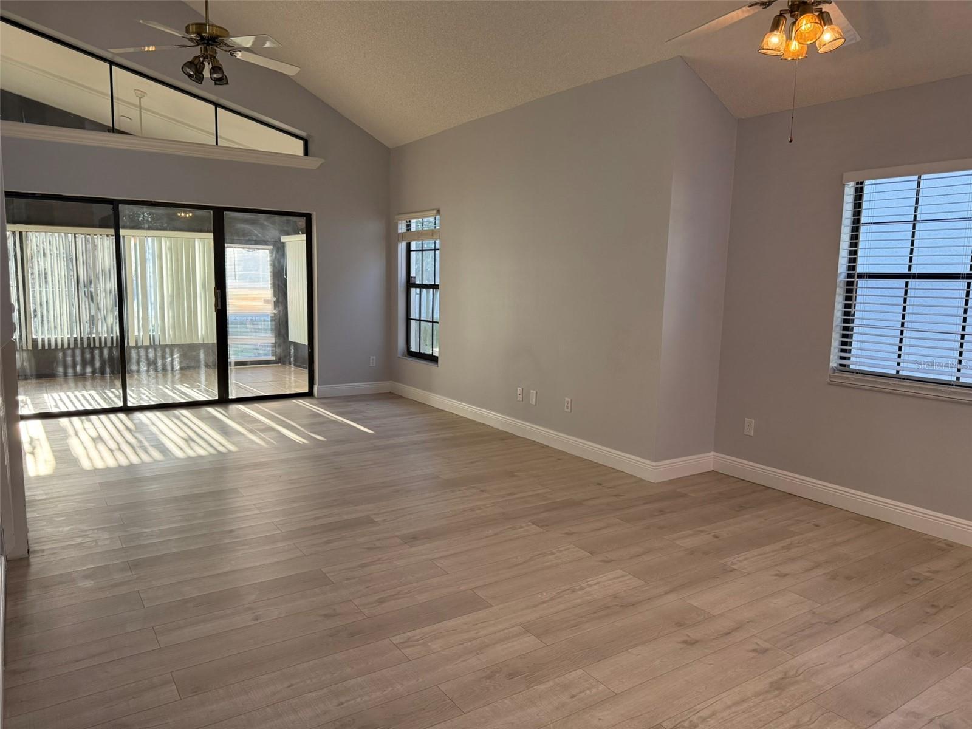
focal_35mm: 24
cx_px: 486
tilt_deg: -7.3
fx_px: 674
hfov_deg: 71.6
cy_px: 364
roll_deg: -2.0
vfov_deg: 56.8
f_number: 1.78
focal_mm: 6.76
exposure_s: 1/208
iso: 200
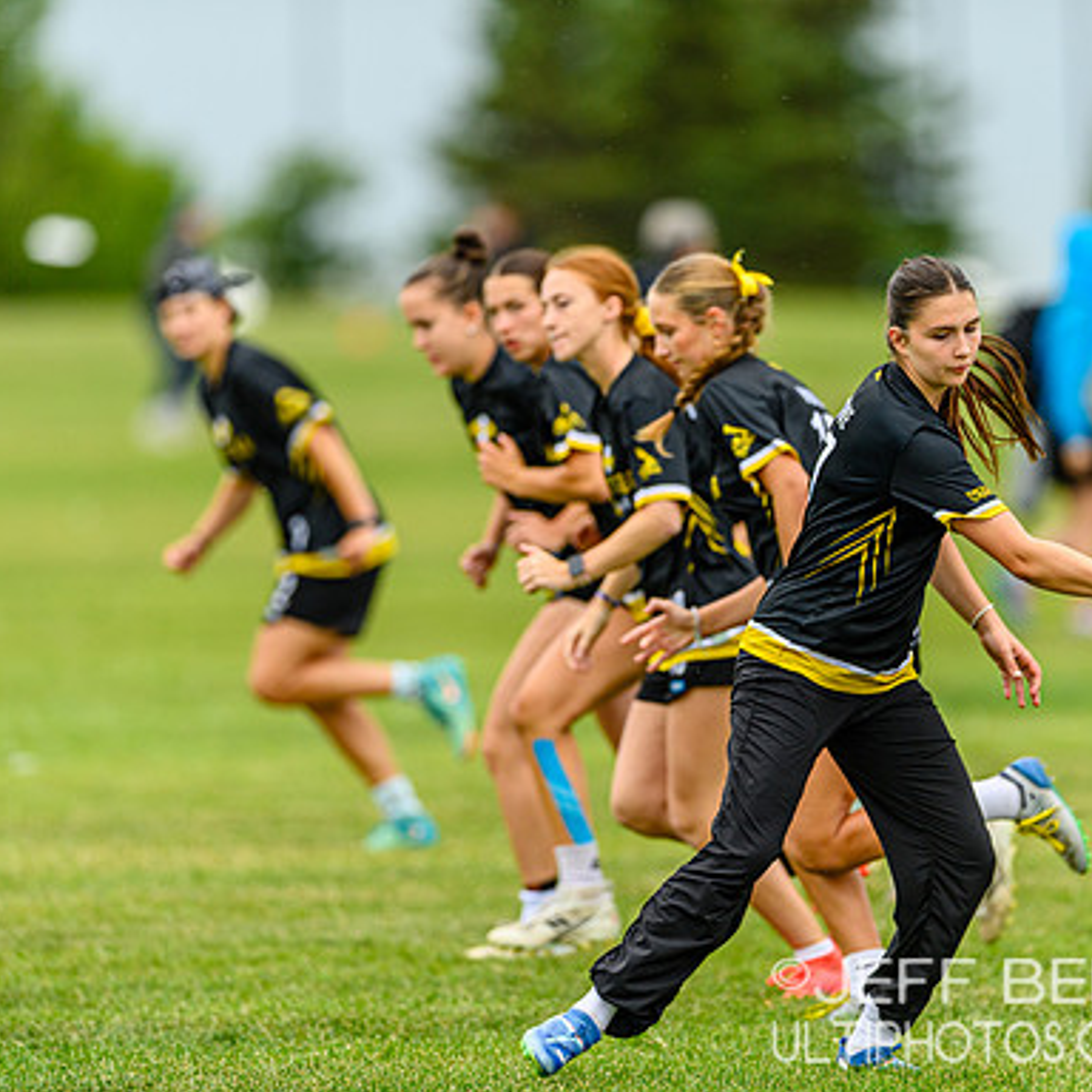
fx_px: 18309
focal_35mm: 513
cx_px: 583
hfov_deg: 3.4
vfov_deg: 3.4
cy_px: 547
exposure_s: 1/1250
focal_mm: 400
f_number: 3.2
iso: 320
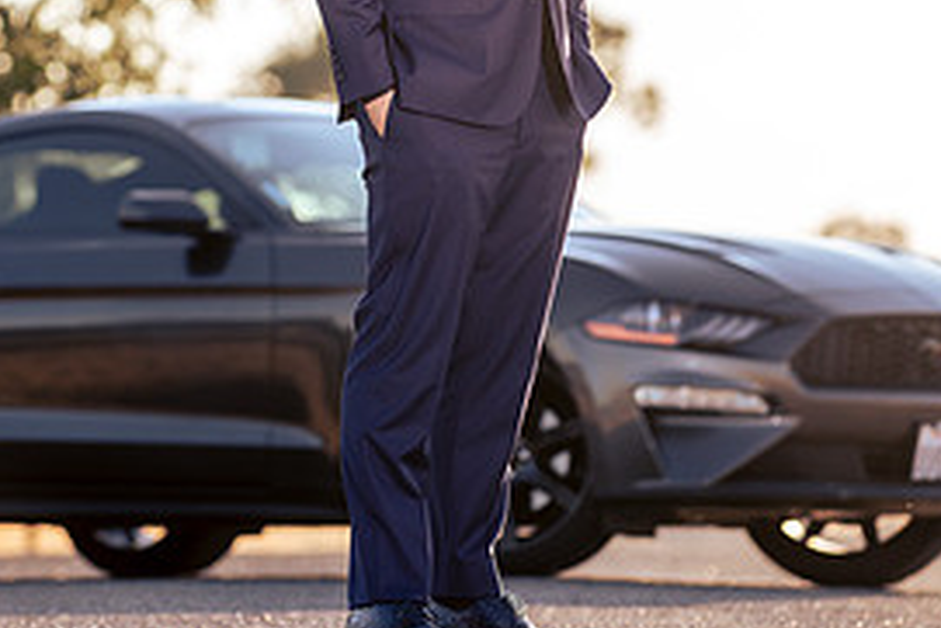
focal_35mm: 352
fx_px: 9205
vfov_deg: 3.9
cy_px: 16
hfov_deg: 5.9
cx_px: 410
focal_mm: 155
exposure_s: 1/250
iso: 31
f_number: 4
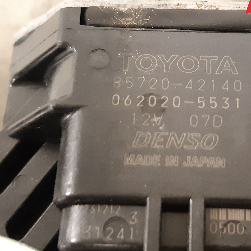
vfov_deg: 49.7
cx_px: 173
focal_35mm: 33
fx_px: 271
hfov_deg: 48.7
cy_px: 119
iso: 640
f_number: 1.7
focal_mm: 3.93
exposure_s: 1/20
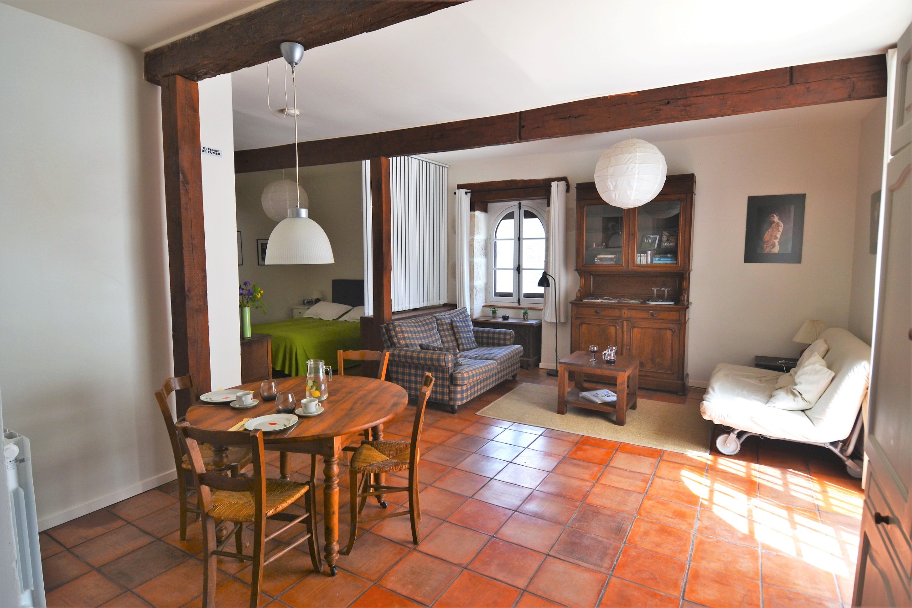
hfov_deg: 90.0
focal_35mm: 18
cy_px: 304
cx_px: 456
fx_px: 456
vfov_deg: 67.4
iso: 400
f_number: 5.6
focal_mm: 12
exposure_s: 1/125
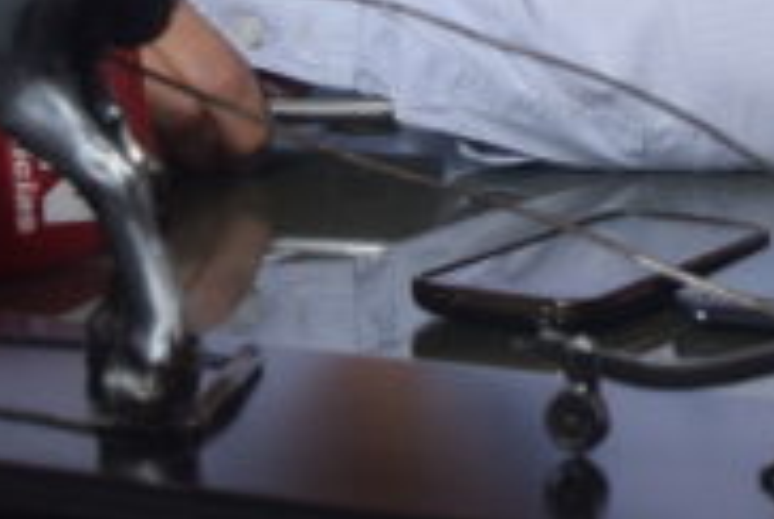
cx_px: 1144
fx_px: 3833
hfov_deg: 11.1
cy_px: -474
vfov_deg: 7.5
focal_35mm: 178
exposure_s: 1/80
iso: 800
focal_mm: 24
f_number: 4.5
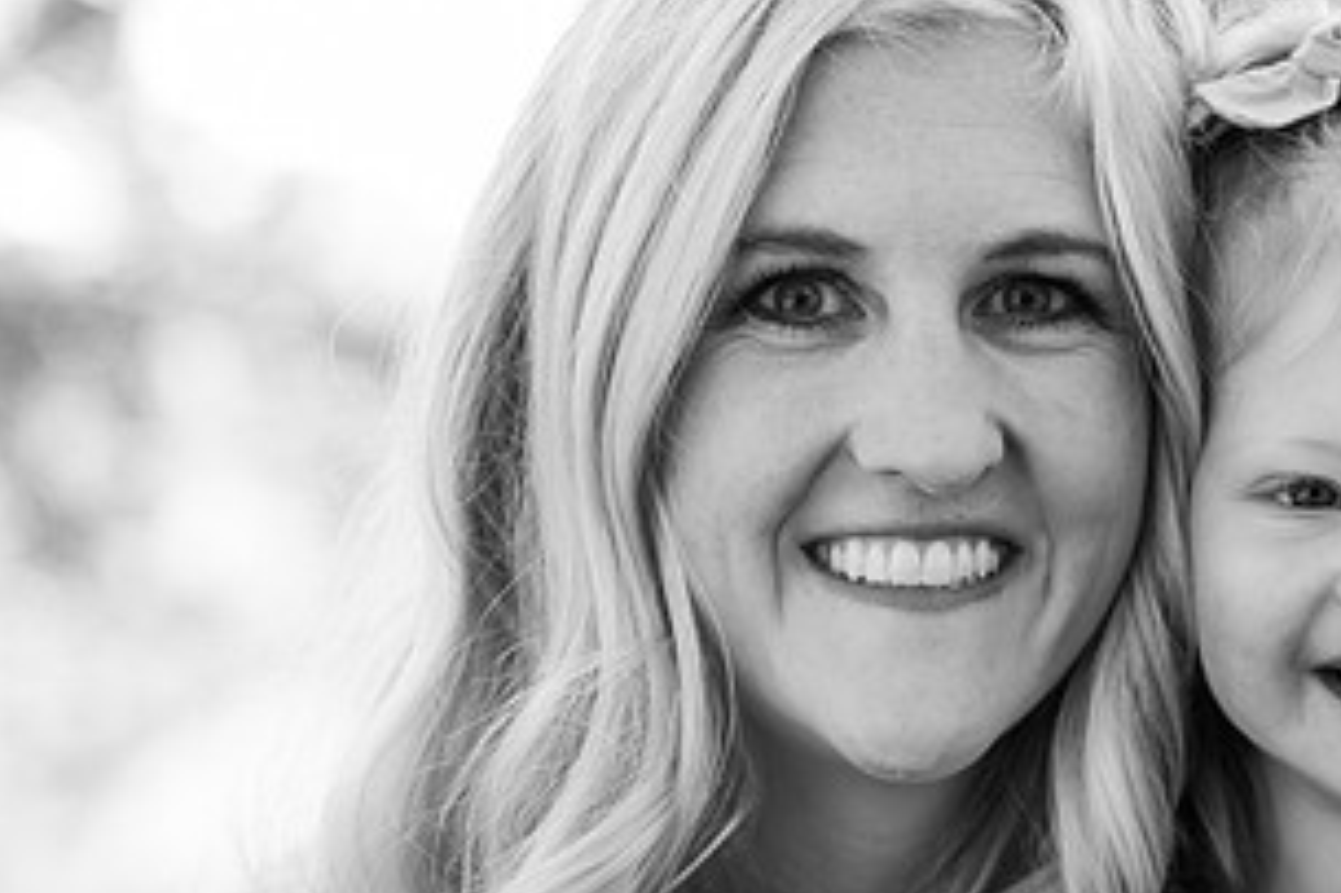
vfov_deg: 6.9
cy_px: 688
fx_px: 7446
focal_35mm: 200
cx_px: 1227
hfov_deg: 10.2
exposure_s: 1/250
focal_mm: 105
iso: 500
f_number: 4.5
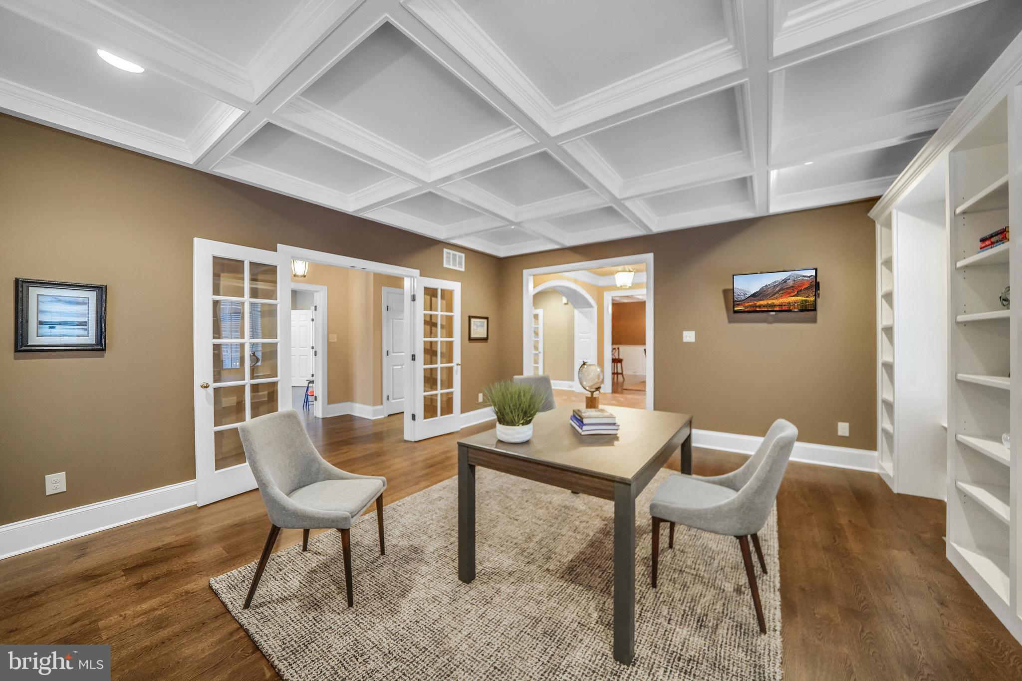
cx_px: 511
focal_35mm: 12
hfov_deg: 112.6
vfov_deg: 90.0
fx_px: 341
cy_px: 340
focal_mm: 12
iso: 8000
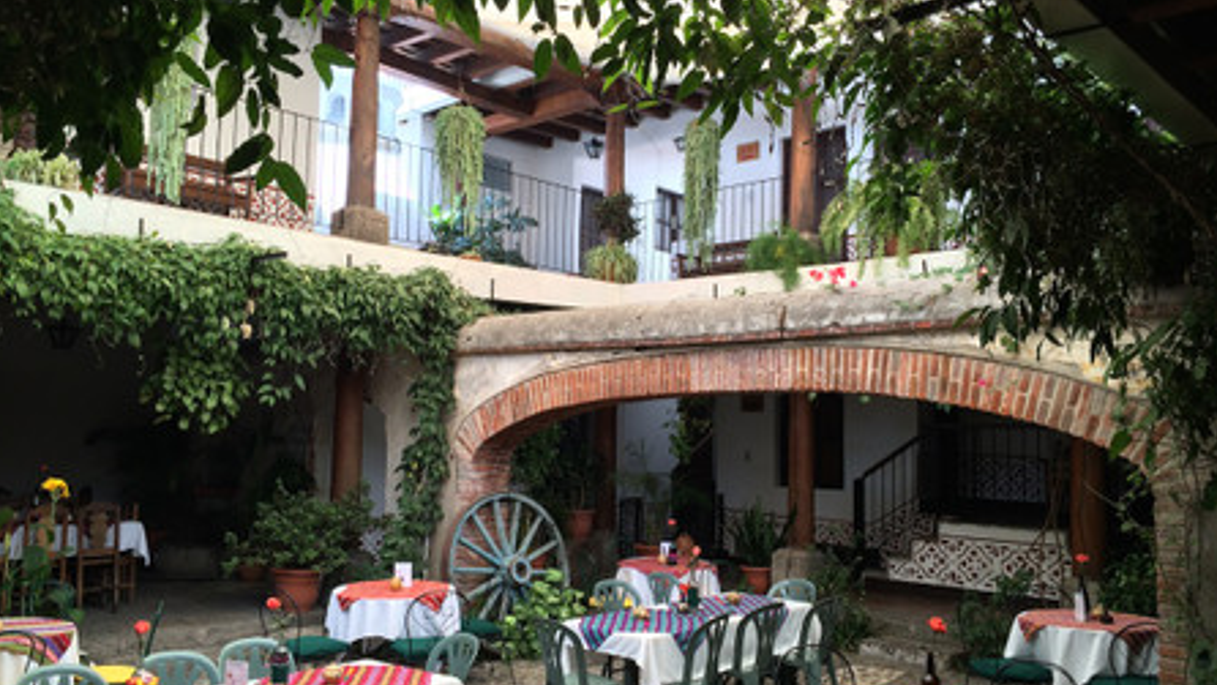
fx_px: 1065
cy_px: 352
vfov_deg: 35.6
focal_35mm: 33
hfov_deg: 59.5
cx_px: 606
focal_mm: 4.12
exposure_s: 1/120
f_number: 2.2
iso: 50
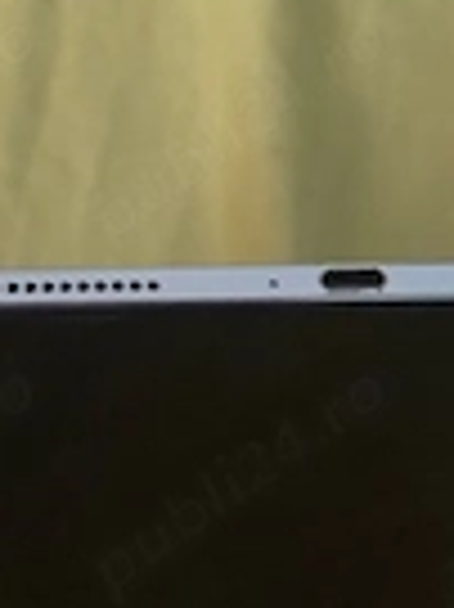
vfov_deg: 13.9
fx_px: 2487
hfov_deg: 10.4
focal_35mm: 142
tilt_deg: -48.3
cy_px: 185
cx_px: 328
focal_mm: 6.76
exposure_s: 1/24
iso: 800
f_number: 1.78
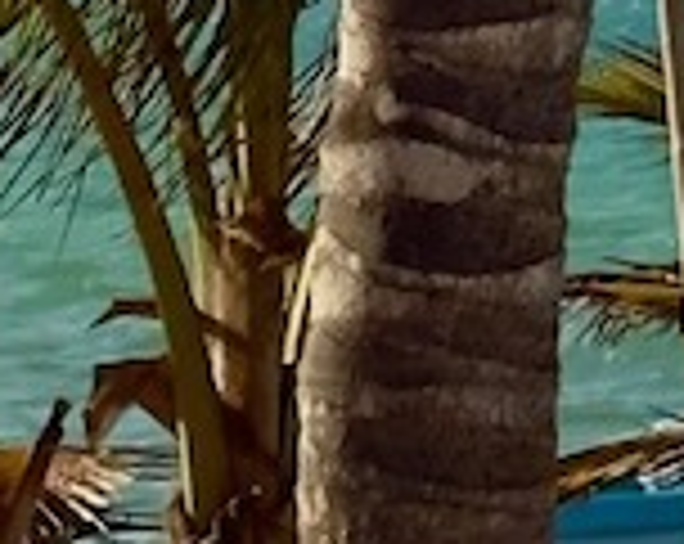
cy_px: -1128
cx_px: -1413
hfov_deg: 4.7
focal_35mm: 395
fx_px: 7981
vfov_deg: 3.8
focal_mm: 6.86
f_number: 1.78
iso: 64
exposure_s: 1/7634
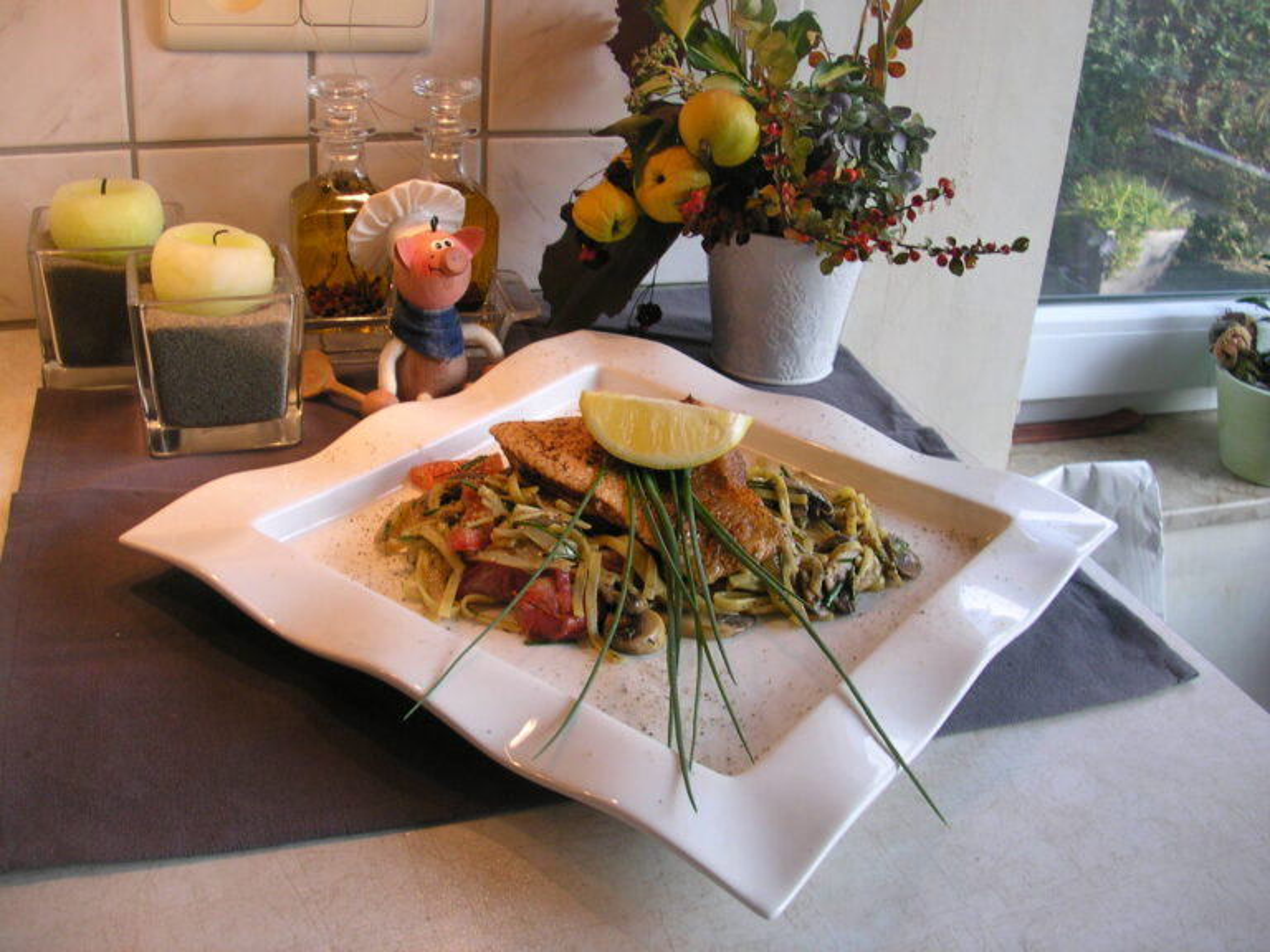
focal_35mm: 37
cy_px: 476
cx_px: 635
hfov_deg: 50.1
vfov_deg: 38.7
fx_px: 1357
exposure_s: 1/78.2
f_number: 2.7
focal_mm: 5.6
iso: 100
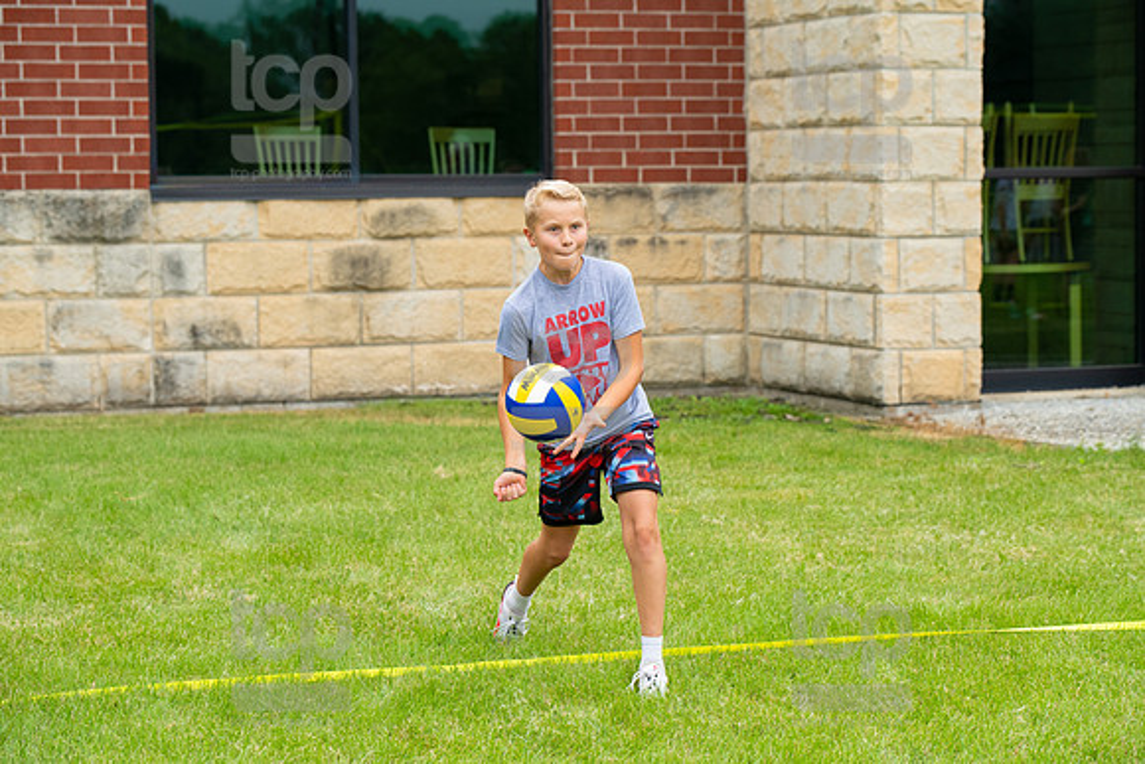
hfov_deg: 21.5
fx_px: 3022
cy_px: 382
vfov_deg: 14.4
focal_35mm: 95
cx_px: 572
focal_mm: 95
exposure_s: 1/1250
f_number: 4.5
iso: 640
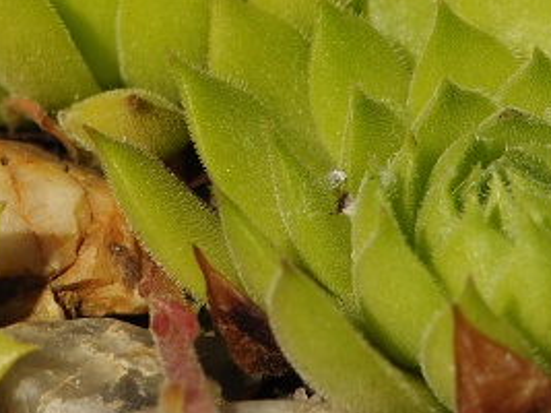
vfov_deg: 4.0
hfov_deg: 5.4
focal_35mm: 367
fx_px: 5846
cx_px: 50
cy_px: -107
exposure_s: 1/200
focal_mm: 85
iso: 100
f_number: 13
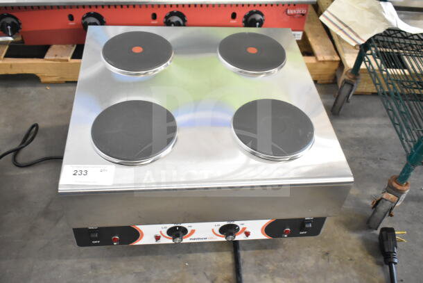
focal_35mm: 36
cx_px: 212
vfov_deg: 36.9
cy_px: 142
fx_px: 423
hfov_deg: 53.1
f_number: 4
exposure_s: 1/40
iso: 3200
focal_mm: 24
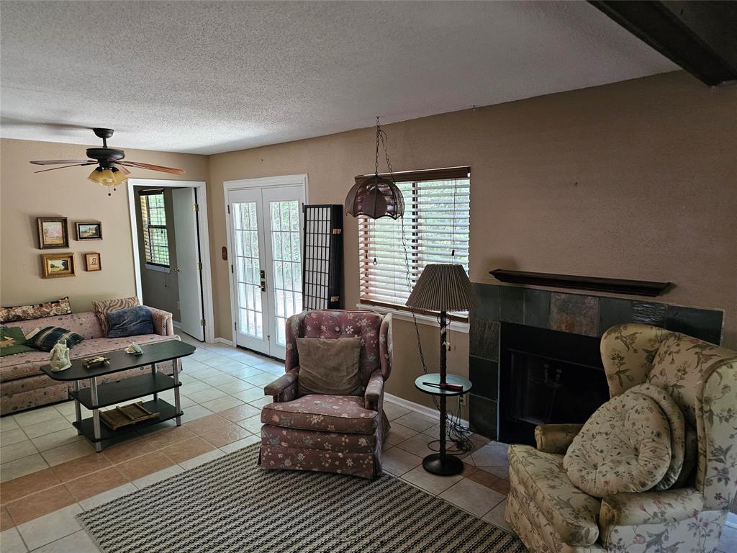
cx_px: 368
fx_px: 490
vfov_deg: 58.9
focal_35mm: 23
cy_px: 276
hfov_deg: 73.9
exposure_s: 1/120
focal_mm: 6.3
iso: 800
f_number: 1.7
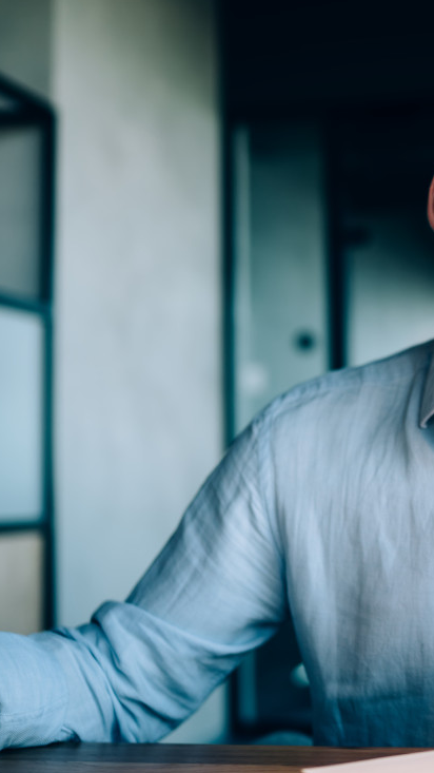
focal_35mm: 60
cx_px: 516
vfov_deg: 34.9
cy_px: 373
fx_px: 1228
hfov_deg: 19.0
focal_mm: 35
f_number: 1.7
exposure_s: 1/500
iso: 400
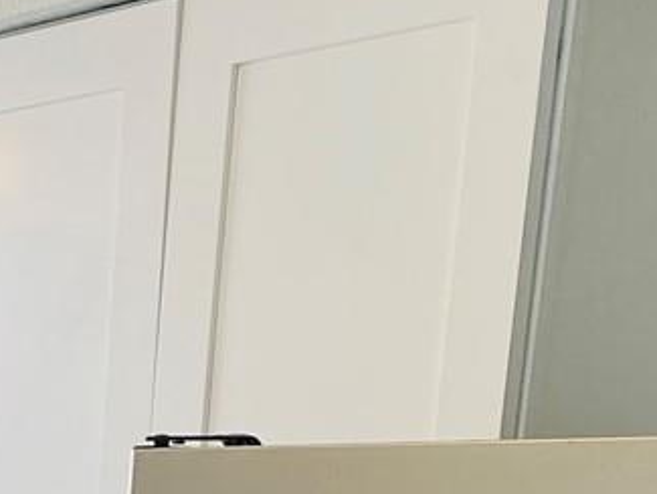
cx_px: -499
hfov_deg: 13.8
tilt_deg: -14.0
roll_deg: -1.7
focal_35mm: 128
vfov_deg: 10.2
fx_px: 2430
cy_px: 1144
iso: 100
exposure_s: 1/120
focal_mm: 4.25
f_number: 1.8
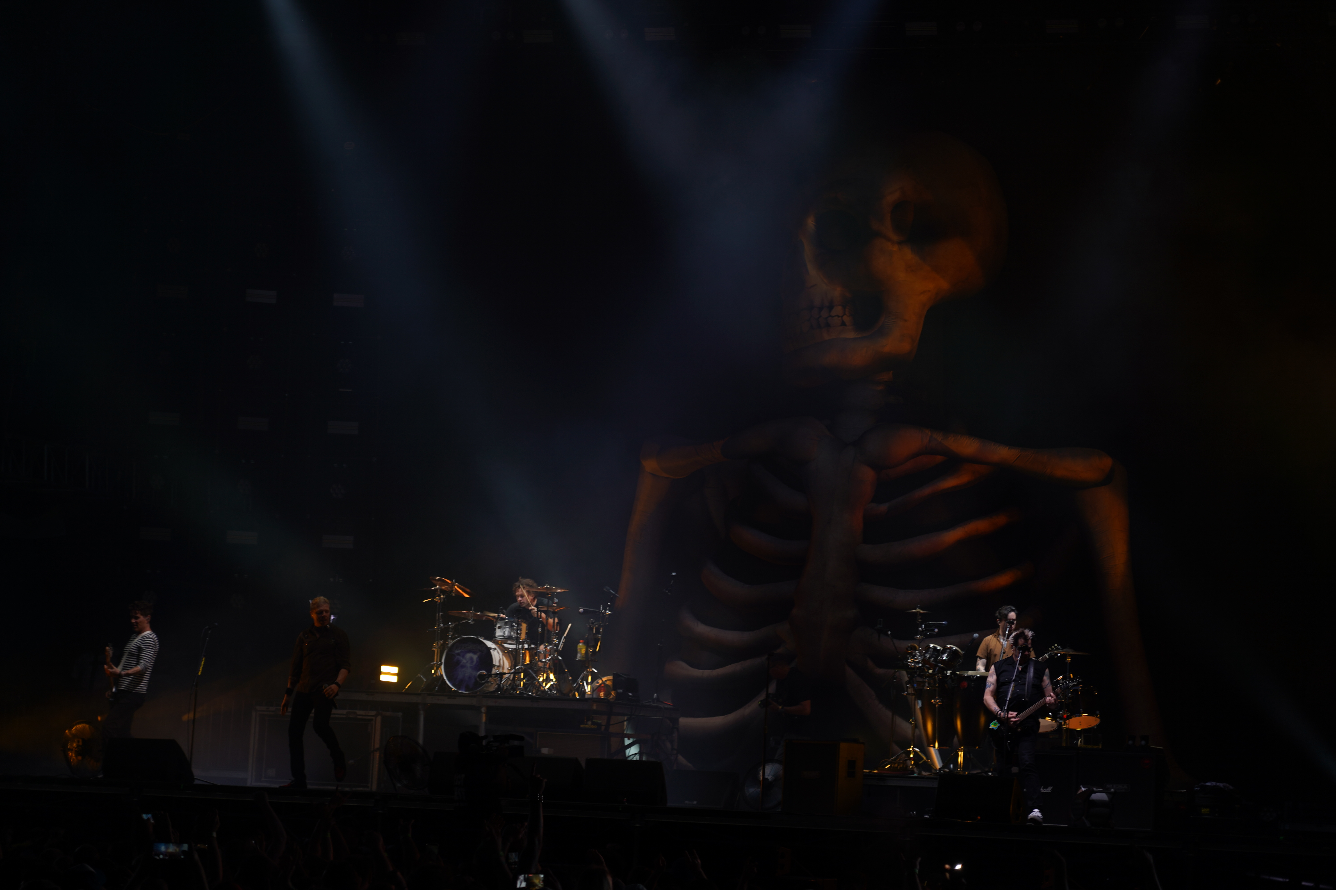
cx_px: 668
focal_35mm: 105
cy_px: 445
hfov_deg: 19.5
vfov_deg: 13.0
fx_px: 3896
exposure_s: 1/125
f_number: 4
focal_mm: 105
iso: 160
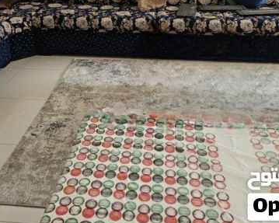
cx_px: 131
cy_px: 53
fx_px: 330
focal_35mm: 40
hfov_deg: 45.8
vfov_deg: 36.4
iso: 500
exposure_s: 1/101
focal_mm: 5.4
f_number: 1.8
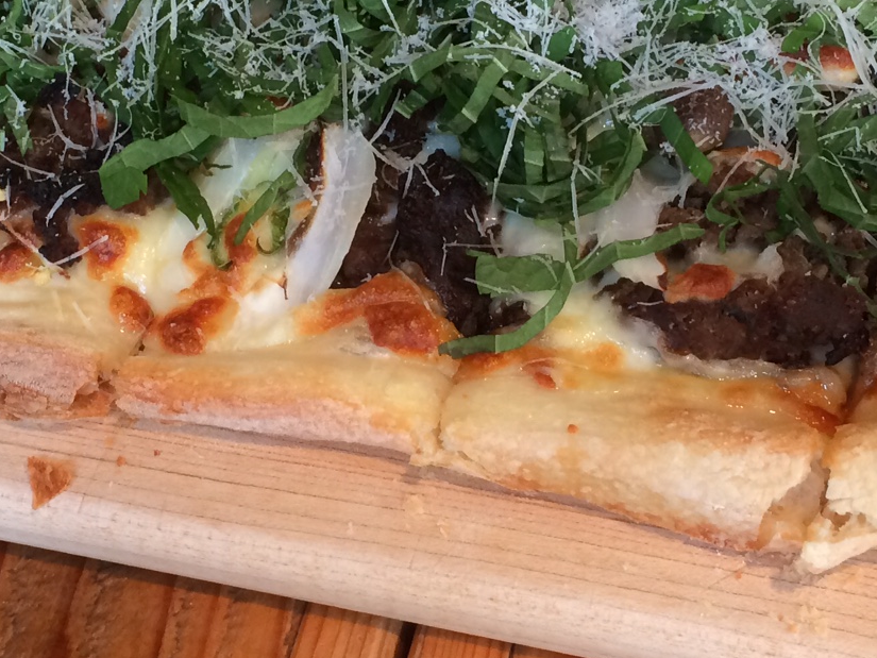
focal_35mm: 72
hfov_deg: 27.0
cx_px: 368
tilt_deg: -47.9
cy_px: 187
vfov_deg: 20.3
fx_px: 1824
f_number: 2.2
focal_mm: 4.15
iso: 80
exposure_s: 1/30
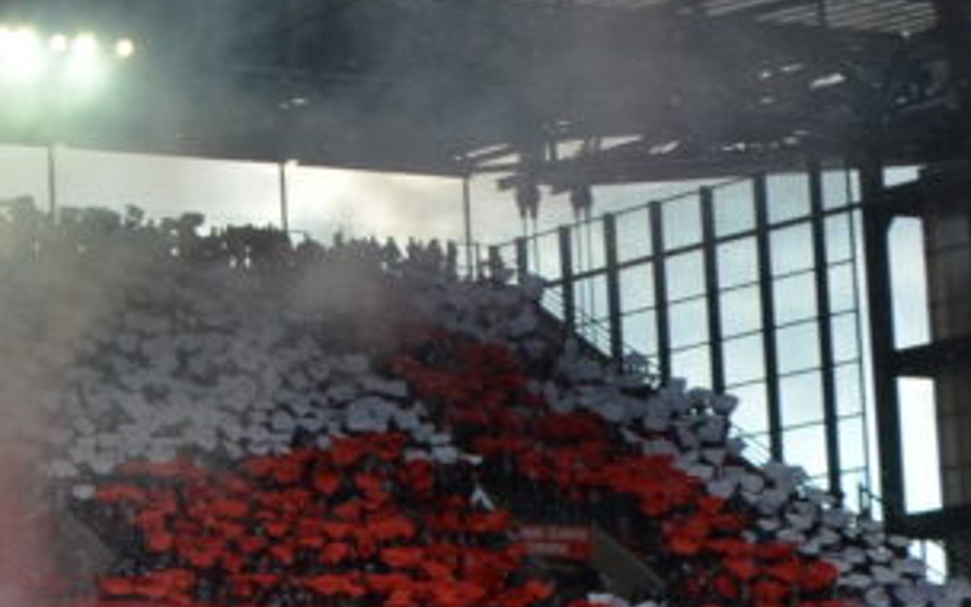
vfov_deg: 7.8
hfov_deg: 11.1
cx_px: -1051
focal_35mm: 169
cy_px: 268
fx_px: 4464
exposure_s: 1/250
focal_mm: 21
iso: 200
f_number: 8
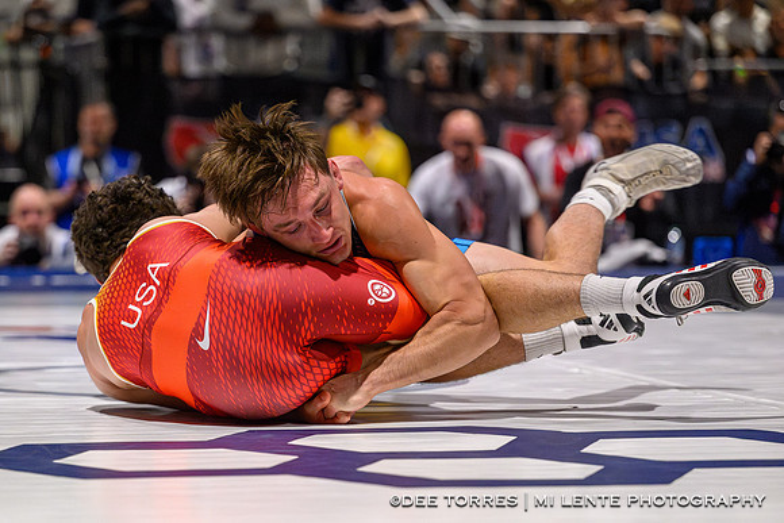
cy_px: 320
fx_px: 3512
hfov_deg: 12.7
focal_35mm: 161
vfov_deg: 8.5
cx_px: 243
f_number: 2.8
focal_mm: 115
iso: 8000
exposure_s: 1/800
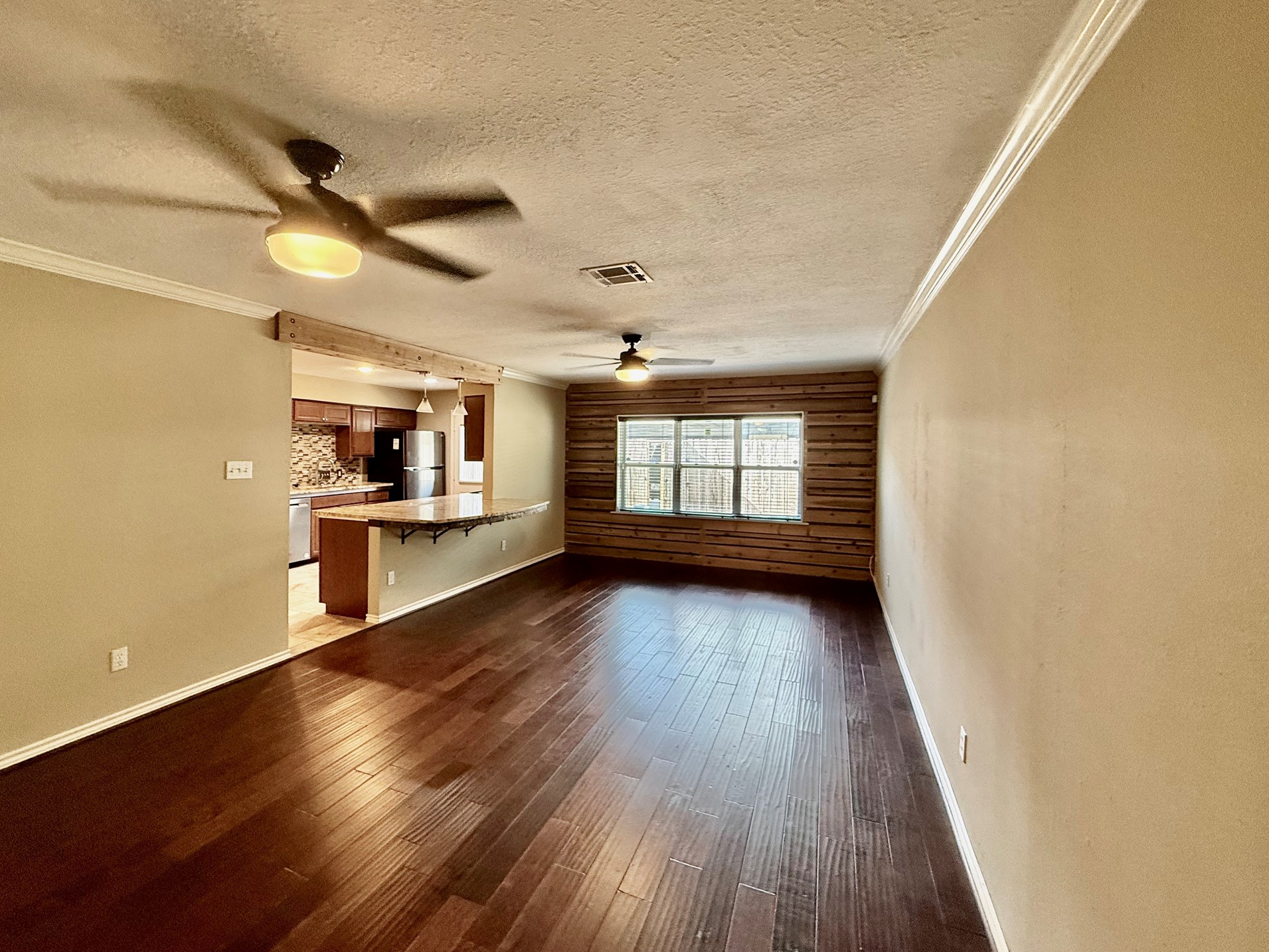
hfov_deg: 98.0
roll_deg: -0.1
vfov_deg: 81.7
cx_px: 593
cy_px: 455
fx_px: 550
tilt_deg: +0.0
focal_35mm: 15
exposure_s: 1/60
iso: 320
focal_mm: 2.22
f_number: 2.2
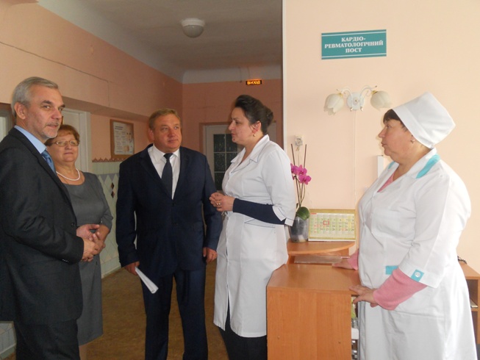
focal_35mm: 32
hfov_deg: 56.8
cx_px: 240
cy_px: 180
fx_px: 444
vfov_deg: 44.2
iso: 250
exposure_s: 1/25
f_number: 3.5
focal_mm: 5.8
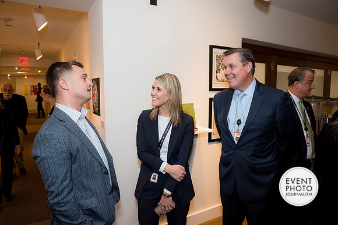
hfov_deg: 73.3
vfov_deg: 52.8
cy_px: 112
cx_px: 169
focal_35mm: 24
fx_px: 227
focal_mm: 24
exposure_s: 1/125
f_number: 5
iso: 800
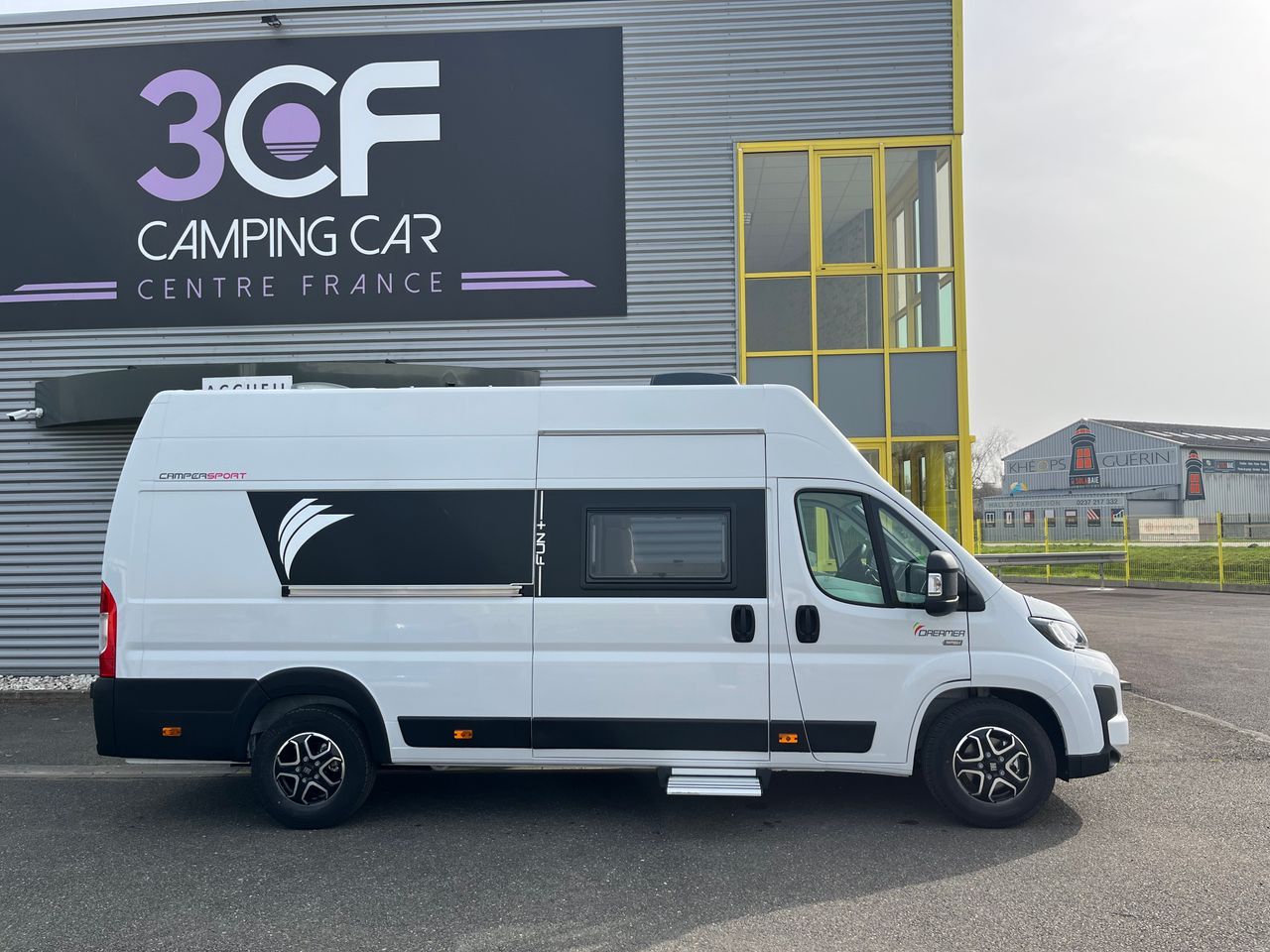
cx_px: 635
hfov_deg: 67.3
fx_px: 954
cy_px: 476
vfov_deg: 53.1
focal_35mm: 26
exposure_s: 1/2137
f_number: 1.6
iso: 50
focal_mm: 5.1
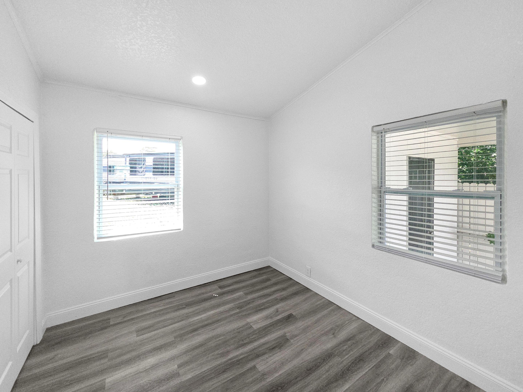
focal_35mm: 13
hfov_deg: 106.2
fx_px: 196
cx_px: 262
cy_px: 196
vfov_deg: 89.9
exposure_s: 1/120
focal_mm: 2.2
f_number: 2.2
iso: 80
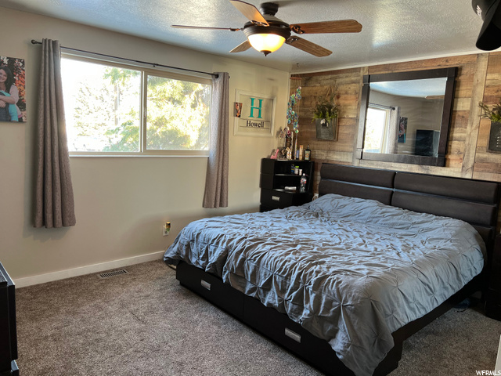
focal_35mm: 26
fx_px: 376
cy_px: 188
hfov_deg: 67.3
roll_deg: -3.2
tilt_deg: -8.0
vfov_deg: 53.1
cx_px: 250
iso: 80
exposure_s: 1/60
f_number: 1.5
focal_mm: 5.7
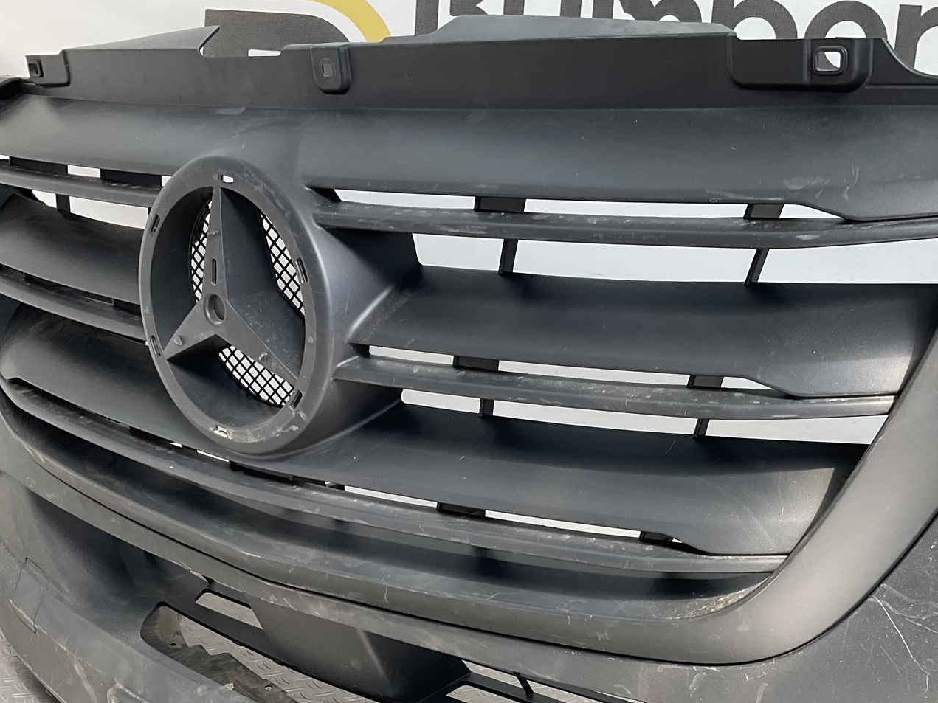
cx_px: 584
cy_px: 553
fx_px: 1246
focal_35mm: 46
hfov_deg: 41.0
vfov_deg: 30.8
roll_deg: -5.9
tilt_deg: -16.3
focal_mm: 3
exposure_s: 1/148
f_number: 1.8
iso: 16
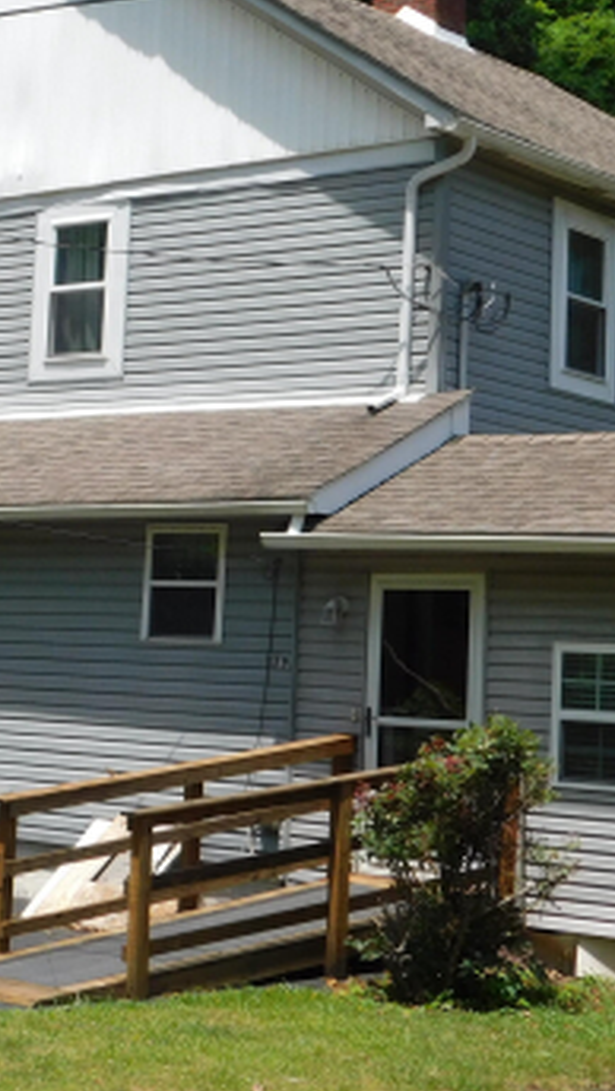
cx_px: 78
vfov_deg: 27.8
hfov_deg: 15.8
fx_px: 2199
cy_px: 454
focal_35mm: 76
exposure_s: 1/800
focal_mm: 6.3
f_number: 3.5
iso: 125
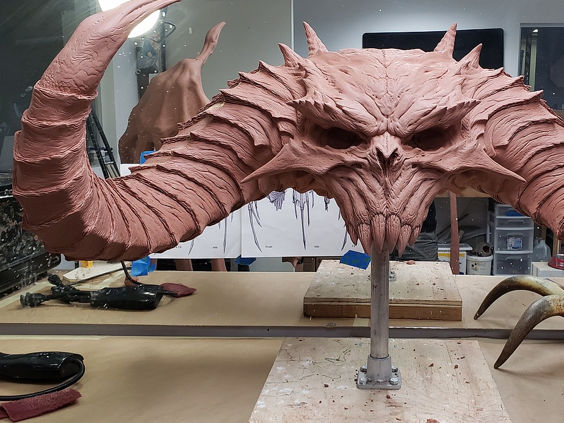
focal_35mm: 36
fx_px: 587
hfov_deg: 50.4
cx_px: 375
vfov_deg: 39.6
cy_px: 200
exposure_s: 1/59
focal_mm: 4.3
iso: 200
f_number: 2.4
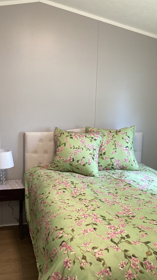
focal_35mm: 35
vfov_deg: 56.5
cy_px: 155
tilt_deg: -8.8
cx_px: 62
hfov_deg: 33.6
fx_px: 259
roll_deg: -0.5
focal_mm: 3.99
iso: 125
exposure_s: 1/60
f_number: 1.8
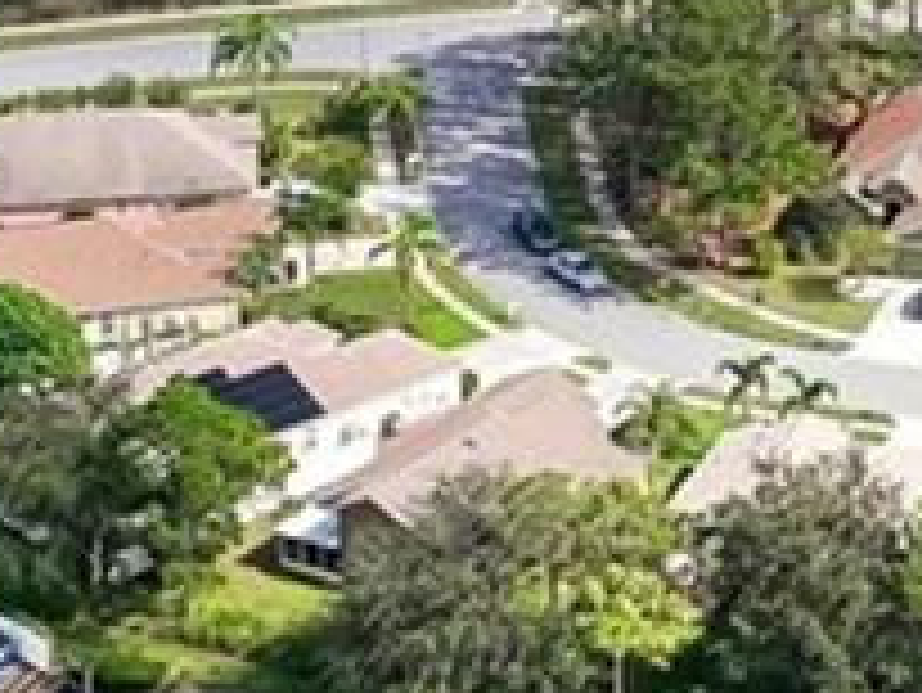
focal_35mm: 187
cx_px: 1012
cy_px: 189
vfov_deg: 7.9
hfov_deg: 10.4
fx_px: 4984
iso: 400
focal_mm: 12.3
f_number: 2.8
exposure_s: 1/6400
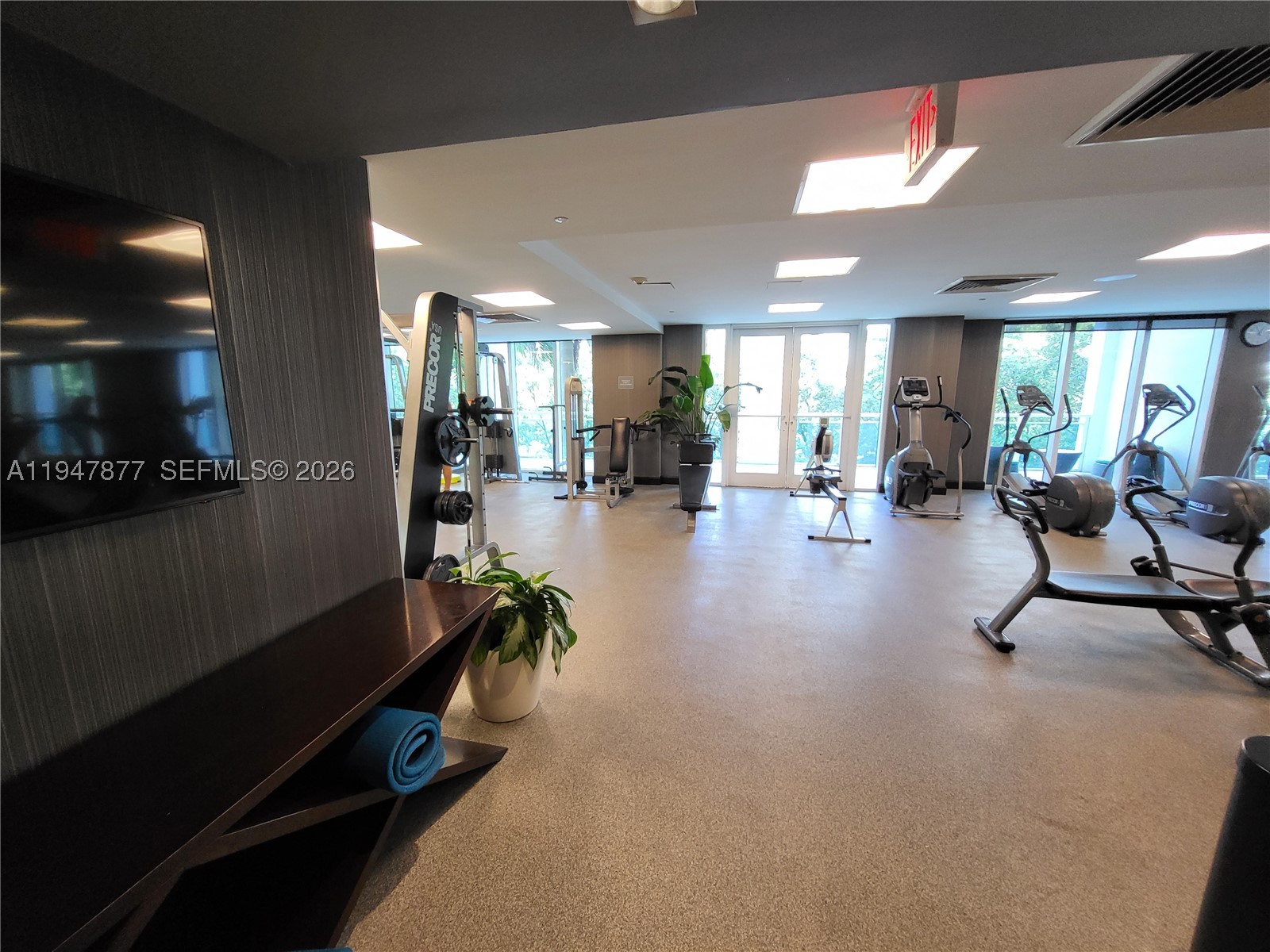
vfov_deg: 89.9
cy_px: 476
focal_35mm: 13
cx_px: 635
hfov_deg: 106.2
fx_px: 477
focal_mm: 1.74
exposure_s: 1/60
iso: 200
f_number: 2.2
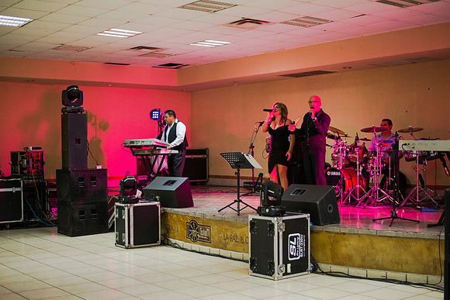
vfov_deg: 27.0
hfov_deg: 39.6
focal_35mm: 50
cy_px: 150
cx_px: 225
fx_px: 625
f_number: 1.8
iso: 800
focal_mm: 50
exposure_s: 1/100
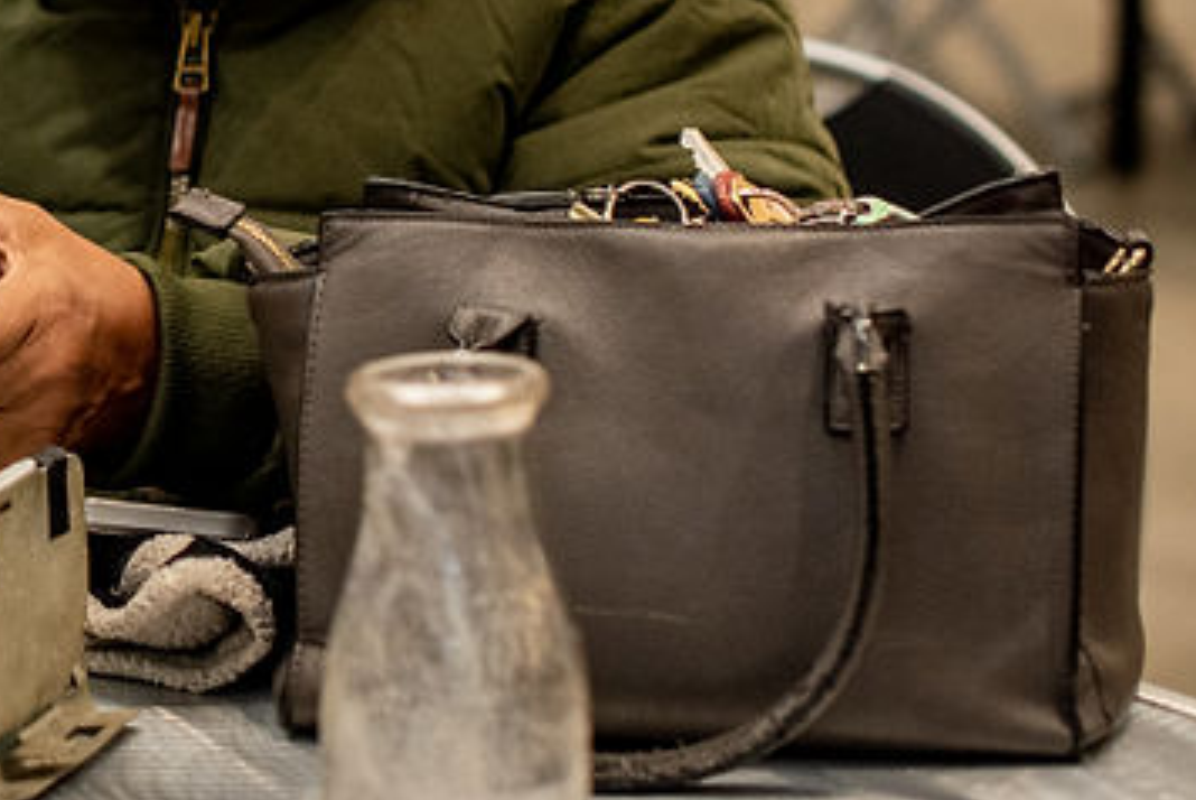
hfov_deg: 13.6
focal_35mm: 144
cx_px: -480
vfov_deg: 9.5
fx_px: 4788
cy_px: -10
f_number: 2.8
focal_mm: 50
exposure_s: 1/250
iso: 1000
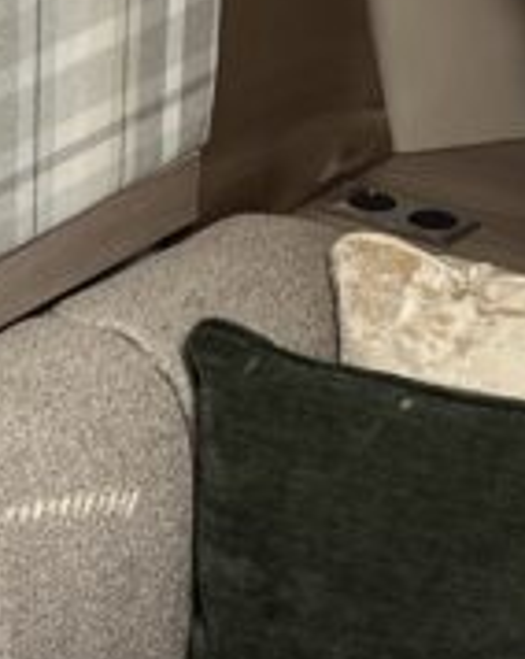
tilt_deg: -26.8
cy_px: 415
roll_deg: +0.4
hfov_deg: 10.5
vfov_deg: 13.2
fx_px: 2841
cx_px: -22
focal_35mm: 146
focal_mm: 5.7
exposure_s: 1/121
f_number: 1.5
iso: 64
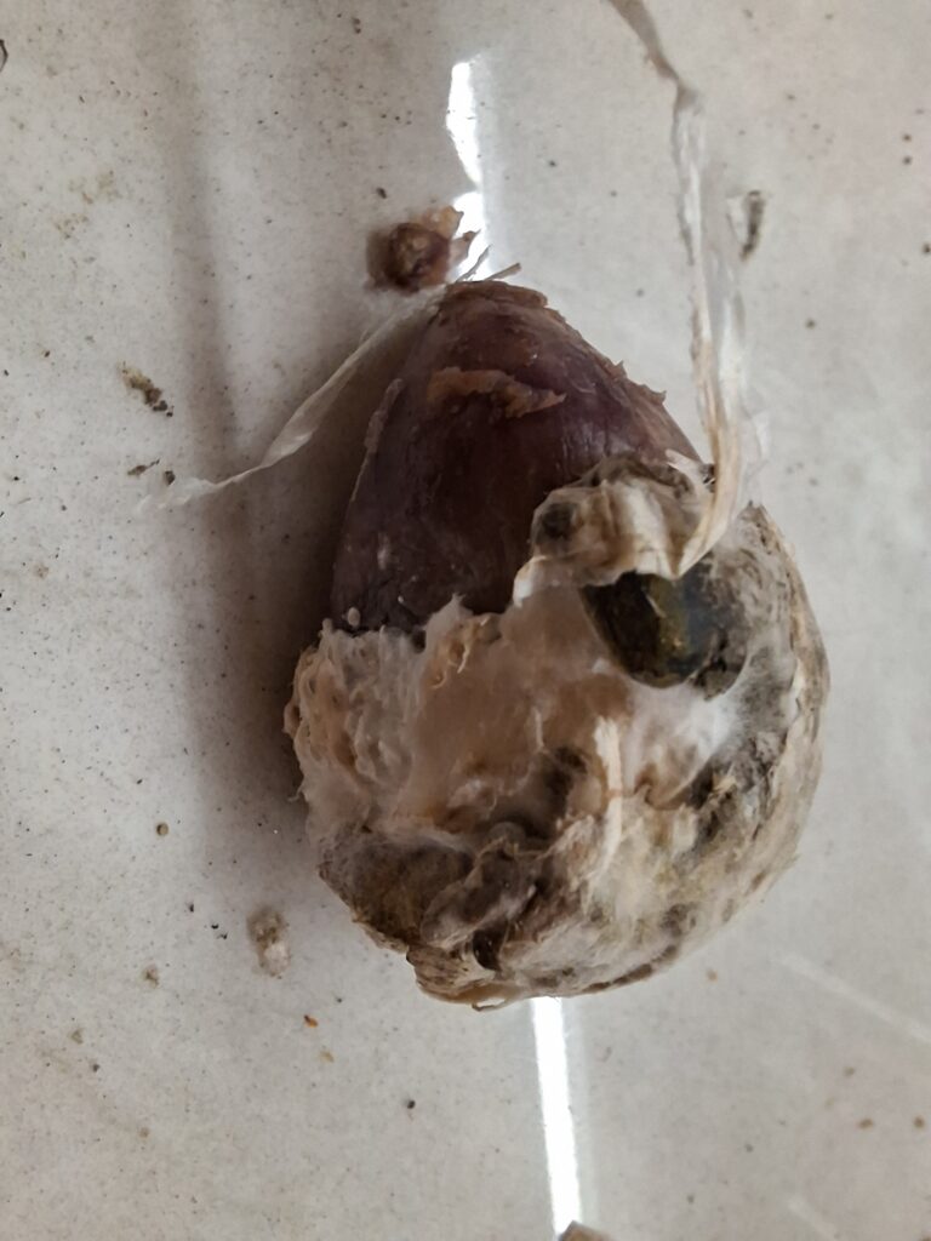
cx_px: 466
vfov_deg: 69.4
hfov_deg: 54.9
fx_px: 897
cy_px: 620
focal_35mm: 25
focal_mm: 2.13
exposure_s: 1/33
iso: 200
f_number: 2.4
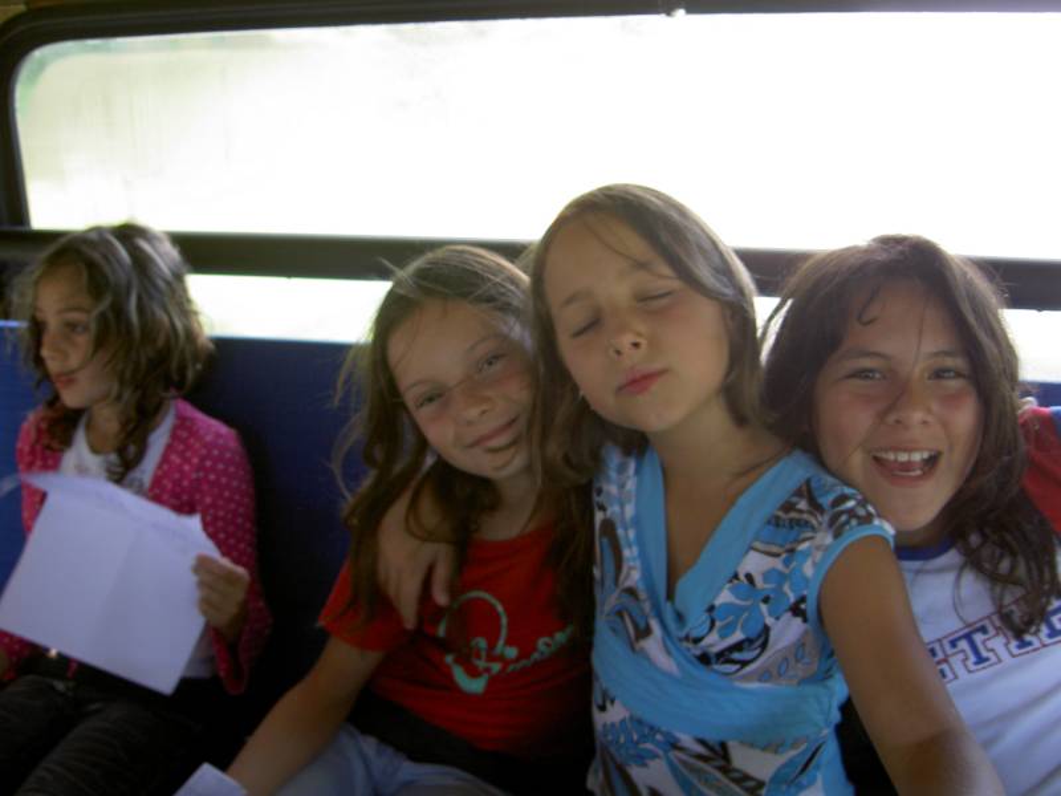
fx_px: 1195
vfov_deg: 36.8
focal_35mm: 39
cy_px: 398
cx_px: 530
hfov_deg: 47.9
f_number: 2.8
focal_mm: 8
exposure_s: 1/50
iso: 100
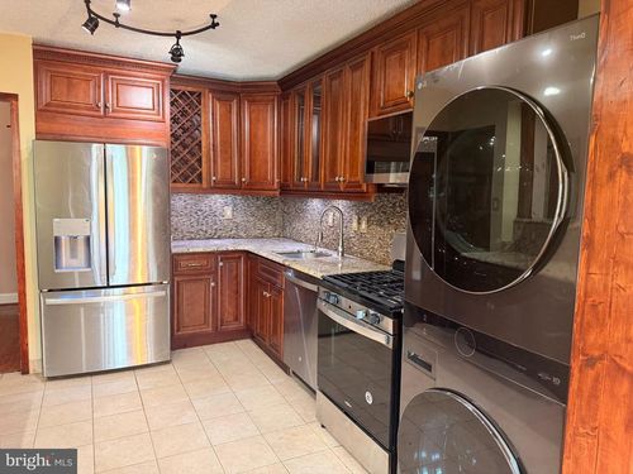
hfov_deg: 71.6
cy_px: 237
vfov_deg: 56.8
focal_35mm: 24
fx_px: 439
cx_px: 316
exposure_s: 1/60
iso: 500
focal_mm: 6.76
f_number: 1.78
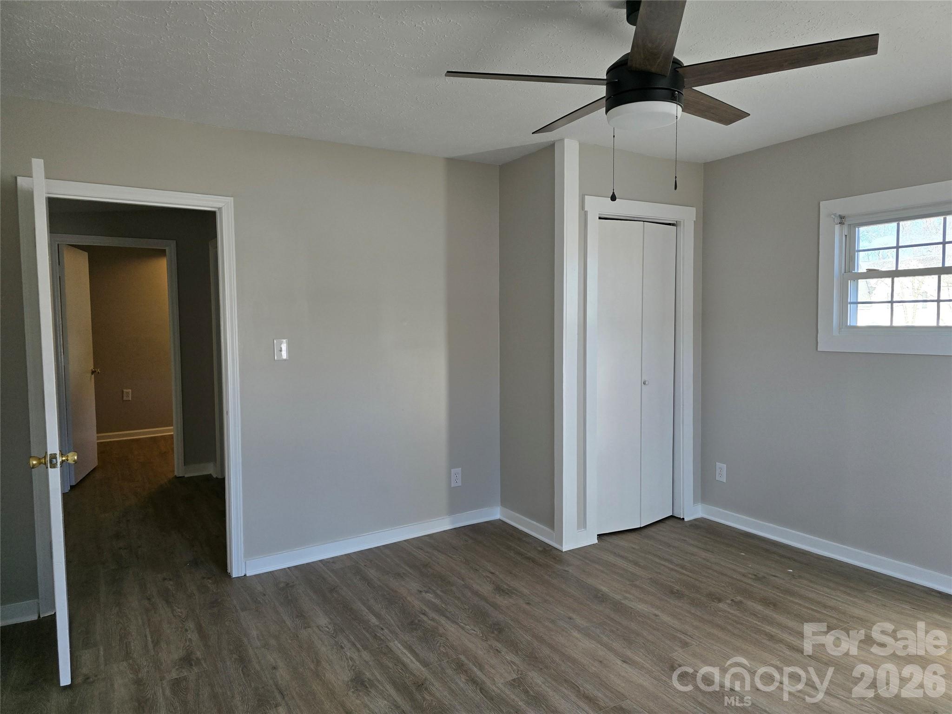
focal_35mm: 23
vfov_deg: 58.9
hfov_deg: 73.9
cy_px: 357
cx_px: 476
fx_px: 633
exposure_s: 1/180
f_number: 1.7
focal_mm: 6.3
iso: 80
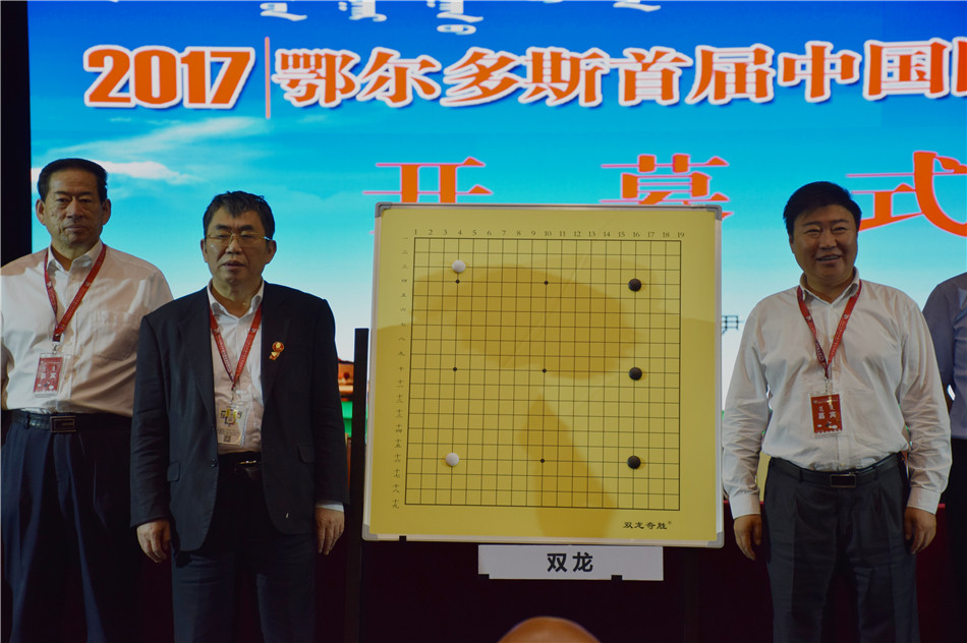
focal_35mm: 99
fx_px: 2657
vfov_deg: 13.8
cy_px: 322
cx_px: 484
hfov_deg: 20.6
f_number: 5
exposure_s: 1/80
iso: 400
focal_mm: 66
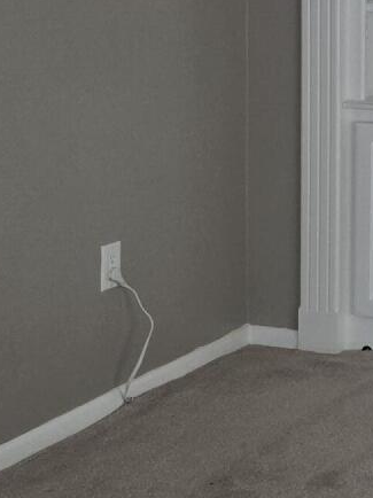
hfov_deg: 12.5
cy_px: 57
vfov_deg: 18.3
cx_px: 716
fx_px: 1524
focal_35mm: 106
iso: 200
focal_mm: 6.3
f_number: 1.7
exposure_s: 1/120
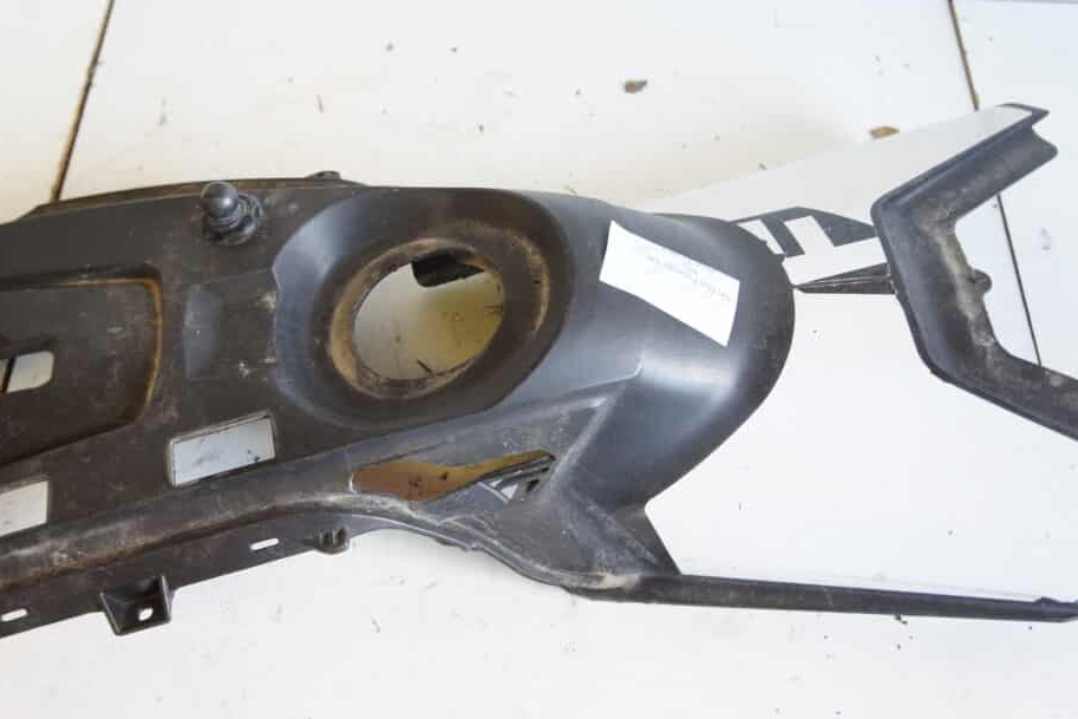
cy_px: 318
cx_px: 503
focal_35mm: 37
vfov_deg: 35.9
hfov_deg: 51.8
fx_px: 1108
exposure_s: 1/60
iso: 800
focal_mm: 22
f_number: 4
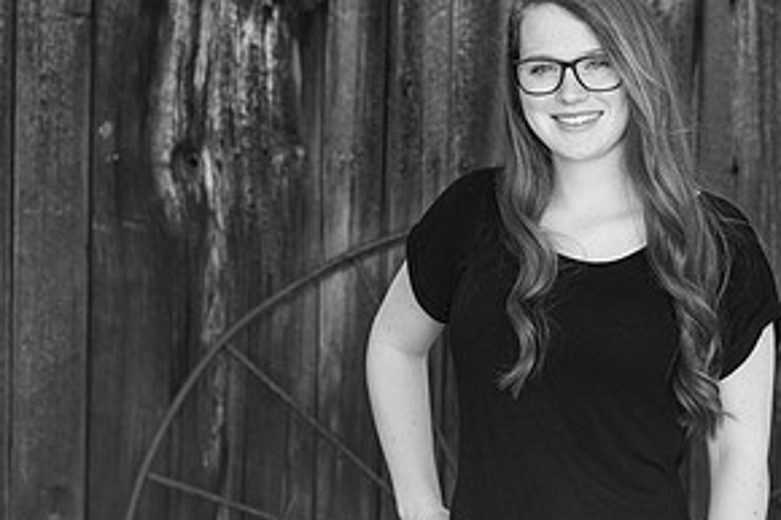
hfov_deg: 8.9
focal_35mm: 232
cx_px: 627
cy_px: 300
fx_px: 5030
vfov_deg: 5.9
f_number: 5.6
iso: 400
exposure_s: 1/200
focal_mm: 116
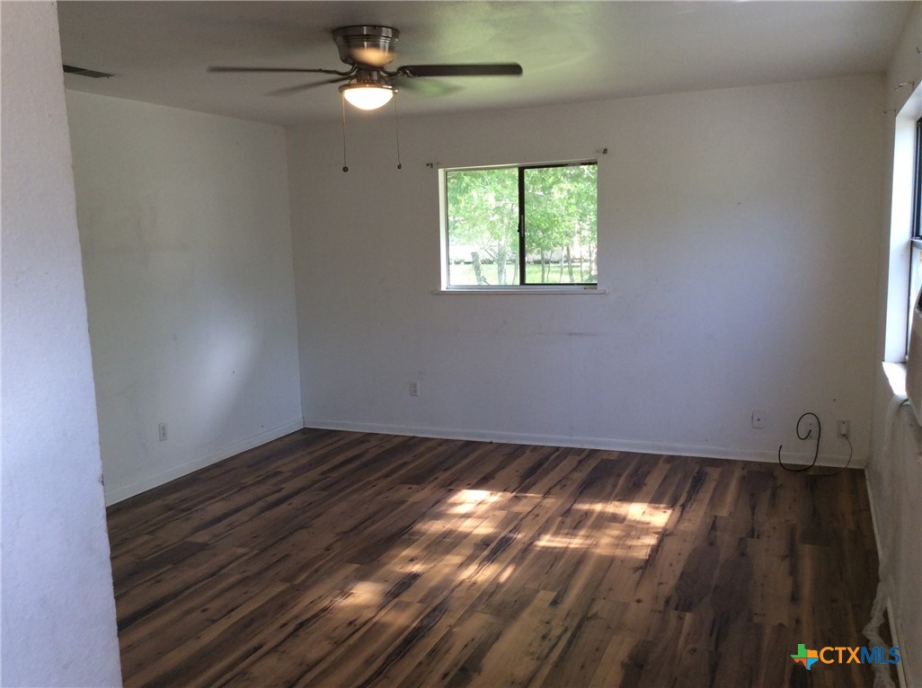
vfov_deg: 44.0
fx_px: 851
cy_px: 344
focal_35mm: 32
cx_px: 461
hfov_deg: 56.9
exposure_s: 1/60
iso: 40
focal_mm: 3.3
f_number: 2.4
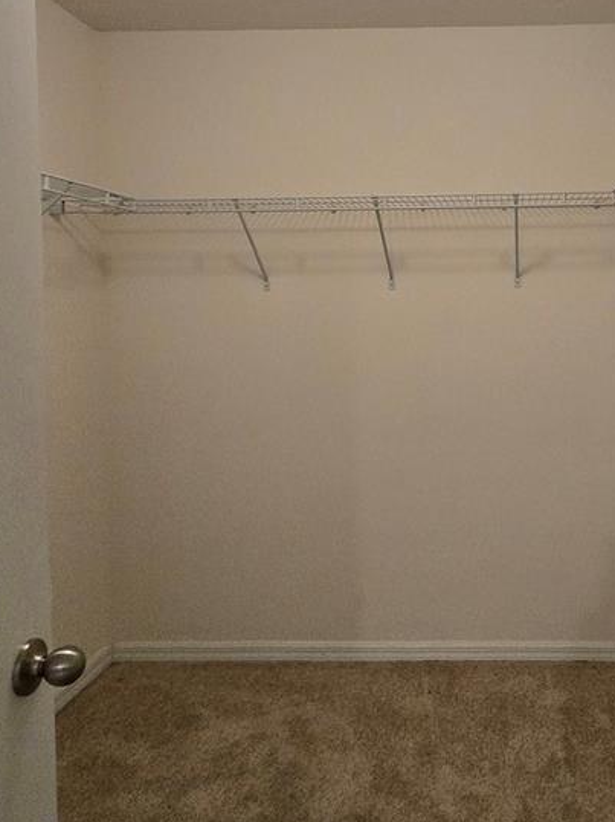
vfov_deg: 60.9
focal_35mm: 29
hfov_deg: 46.0
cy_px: 313
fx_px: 688
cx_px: 481
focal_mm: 1.7
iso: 400
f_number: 2.2
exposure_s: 1/60
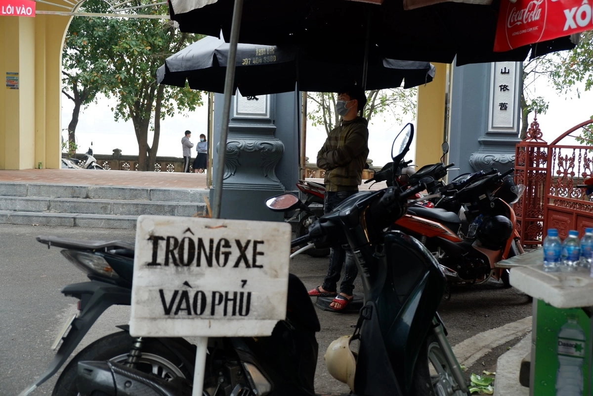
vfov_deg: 31.9
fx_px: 692
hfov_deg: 46.4
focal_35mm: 42
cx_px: 296
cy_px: 198
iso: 200
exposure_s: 1/150
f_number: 3.2
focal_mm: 28.9
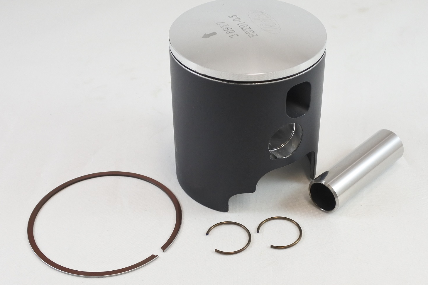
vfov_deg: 29.2
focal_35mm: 46
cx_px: 244
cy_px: 139
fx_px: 547
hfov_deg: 42.6
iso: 400
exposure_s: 1/160
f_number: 4
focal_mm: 13.7
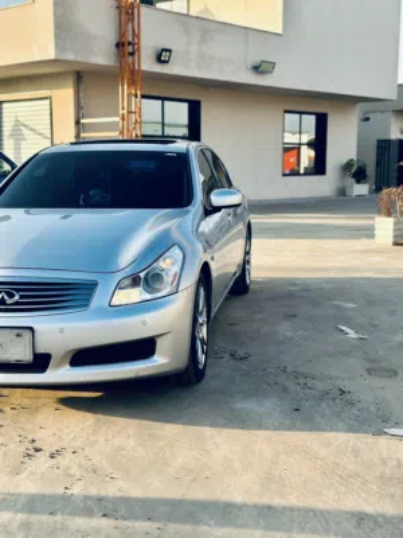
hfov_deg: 30.3
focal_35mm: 48
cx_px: 202
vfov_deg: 39.7
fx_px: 745
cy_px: 269
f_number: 1.78
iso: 80
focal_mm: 6.86
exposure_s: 1/1199
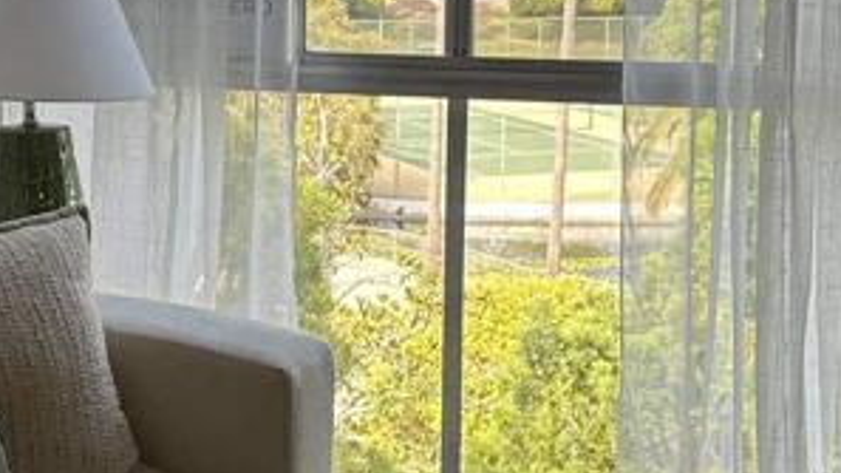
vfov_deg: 13.4
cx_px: 261
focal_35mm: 90
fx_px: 2007
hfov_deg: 23.5
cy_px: 252
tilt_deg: -9.2
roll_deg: -0.1
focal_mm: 6.86
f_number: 1.78
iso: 80
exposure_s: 1/336
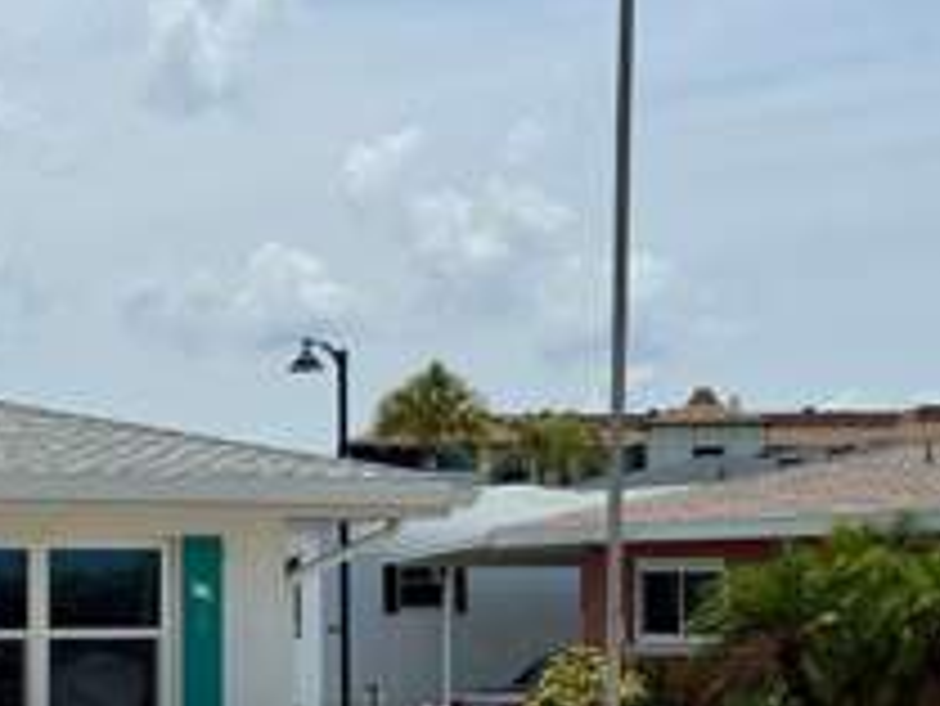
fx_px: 2989
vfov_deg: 13.4
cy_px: 585
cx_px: 112
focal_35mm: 110
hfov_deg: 17.6
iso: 80
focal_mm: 6.76
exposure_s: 1/10526
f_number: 1.78
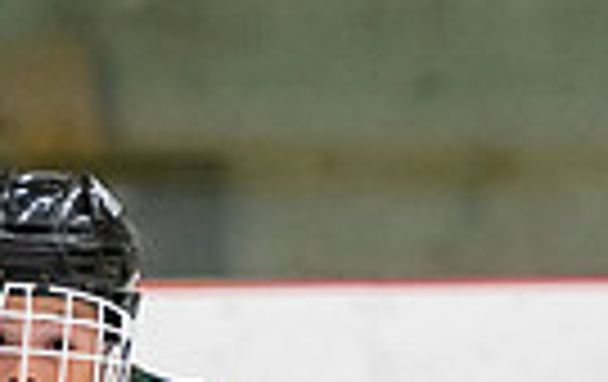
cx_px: 127
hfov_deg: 1.9
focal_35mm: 1113
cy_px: 843
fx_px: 18481
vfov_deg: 1.2
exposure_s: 1/640
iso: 2000
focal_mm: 175
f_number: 3.2
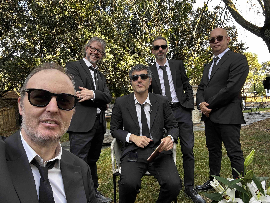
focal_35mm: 23
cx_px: 135
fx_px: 179
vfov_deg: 58.9
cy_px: 102
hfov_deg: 73.9
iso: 80
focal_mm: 2.69
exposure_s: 1/121
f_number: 1.9
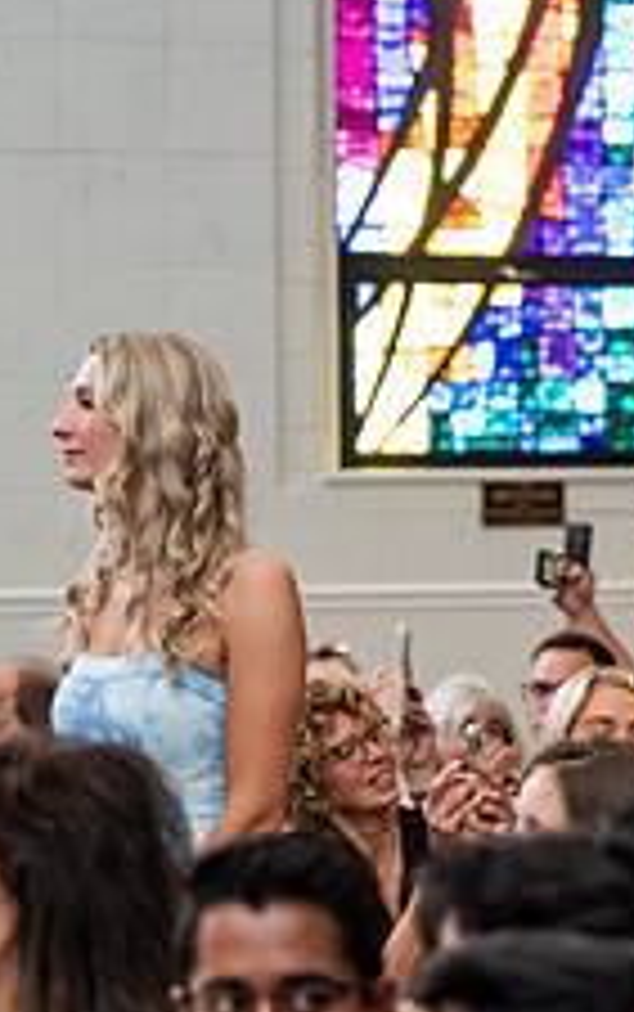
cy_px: 335
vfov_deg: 9.3
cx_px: 1178
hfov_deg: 5.7
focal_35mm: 226
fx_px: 6236
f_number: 3.2
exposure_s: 1/200
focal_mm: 86
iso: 1600
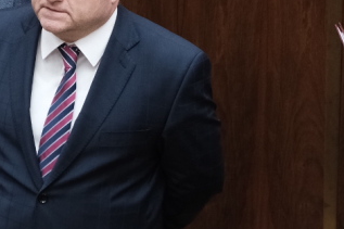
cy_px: 44
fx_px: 6475
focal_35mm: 678
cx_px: 94
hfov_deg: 3.0
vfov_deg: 2.0
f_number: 3.2
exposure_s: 1/125
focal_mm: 119.2
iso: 2000
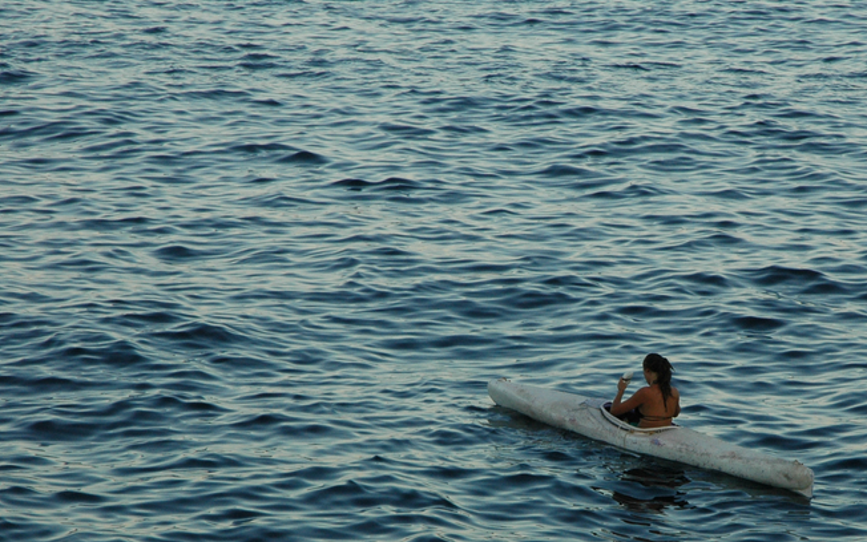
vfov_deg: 8.0
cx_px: 653
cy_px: 426
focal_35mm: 164
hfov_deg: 12.7
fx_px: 3876
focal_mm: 70
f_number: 9
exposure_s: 1/320
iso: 400
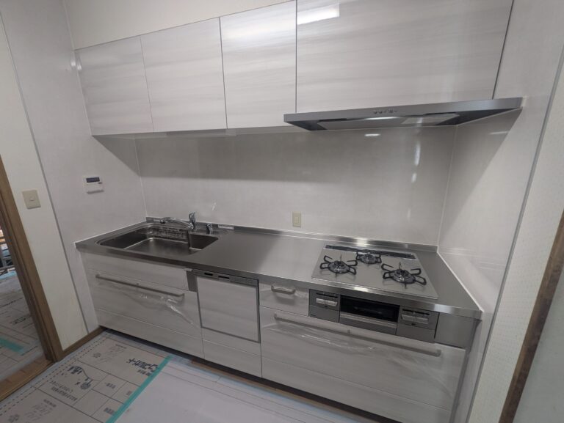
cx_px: 282
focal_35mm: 14
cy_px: 212
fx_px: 228
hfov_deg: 102.0
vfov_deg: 85.7
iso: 100
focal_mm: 1.83
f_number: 2.2
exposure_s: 1/24
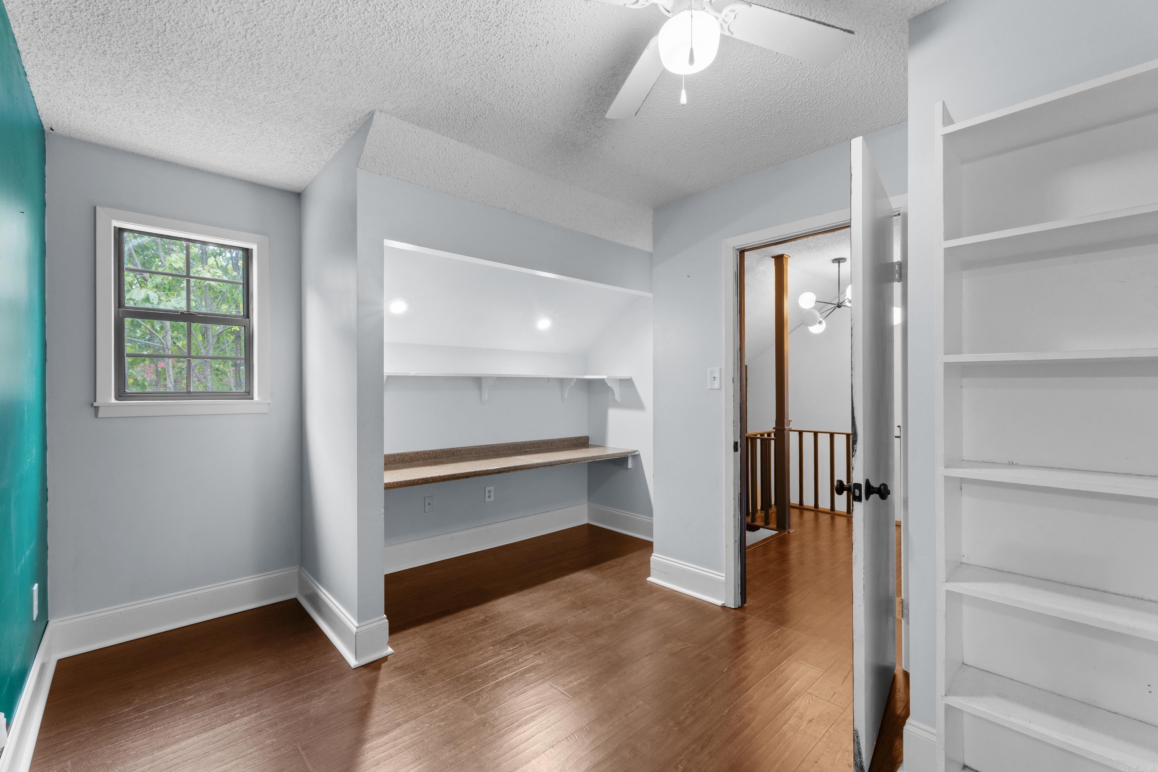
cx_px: 579
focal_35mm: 15
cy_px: 386
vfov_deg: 77.3
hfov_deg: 100.4
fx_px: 482
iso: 320
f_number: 7.1
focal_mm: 10
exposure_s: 1/1.25
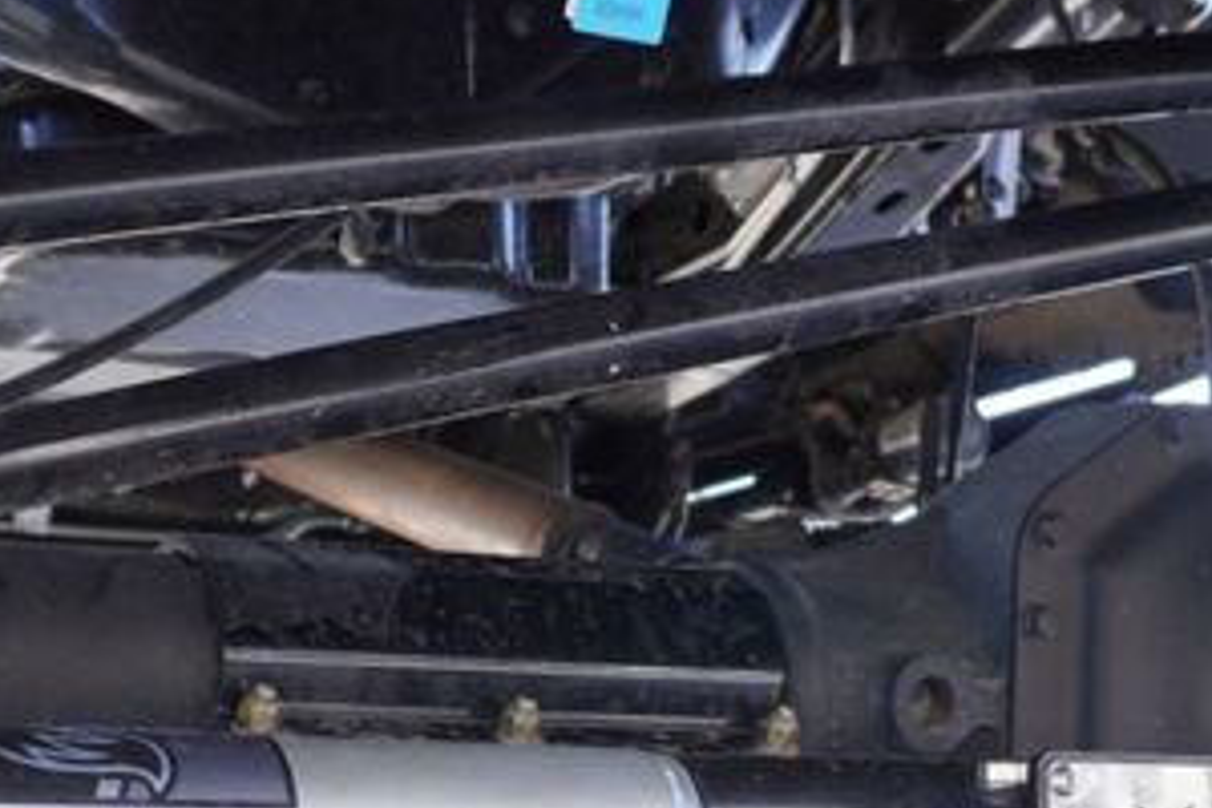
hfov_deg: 24.7
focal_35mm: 82
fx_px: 2760
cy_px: 897
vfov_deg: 16.2
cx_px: 800
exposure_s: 1/60
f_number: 4
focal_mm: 16
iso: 125
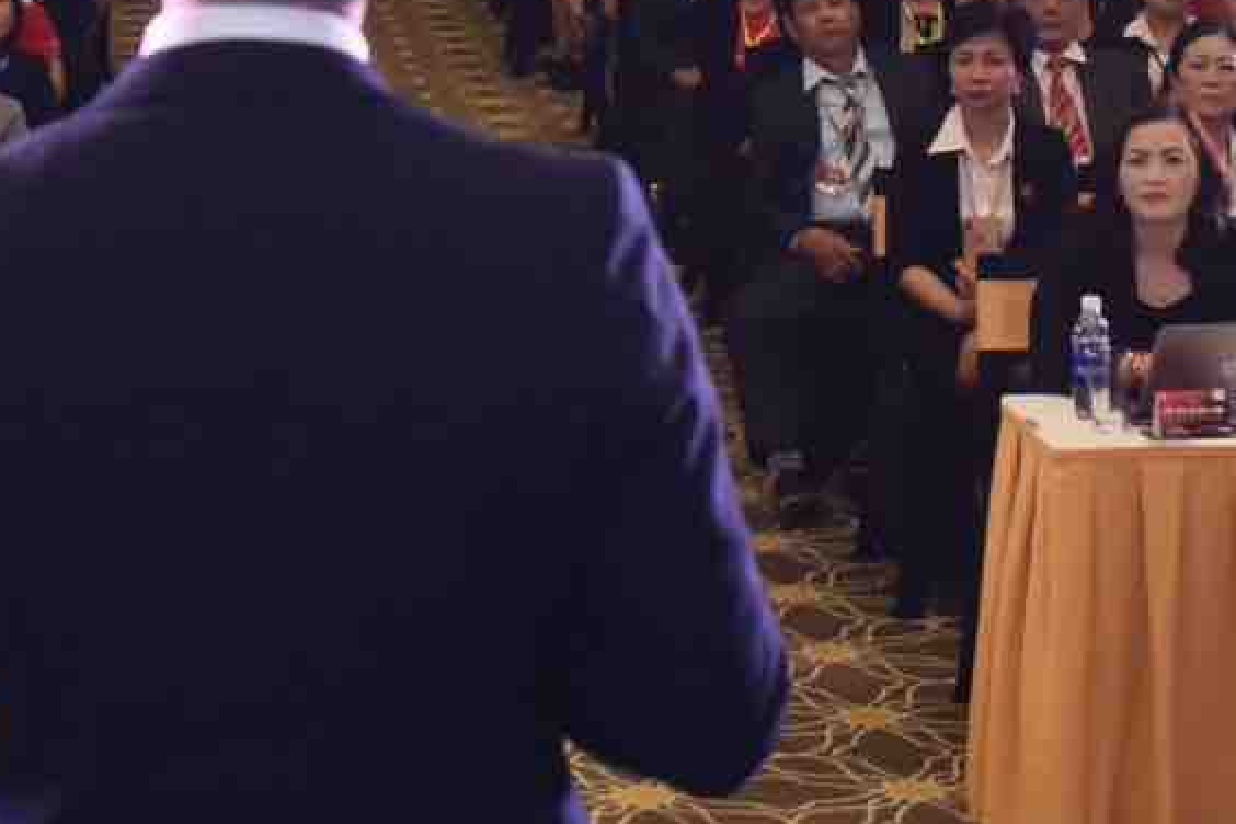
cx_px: 359
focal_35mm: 127
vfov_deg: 10.5
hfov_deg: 16.1
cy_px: -266
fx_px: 4360
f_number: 6.3
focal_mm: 28
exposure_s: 1/125
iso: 1250
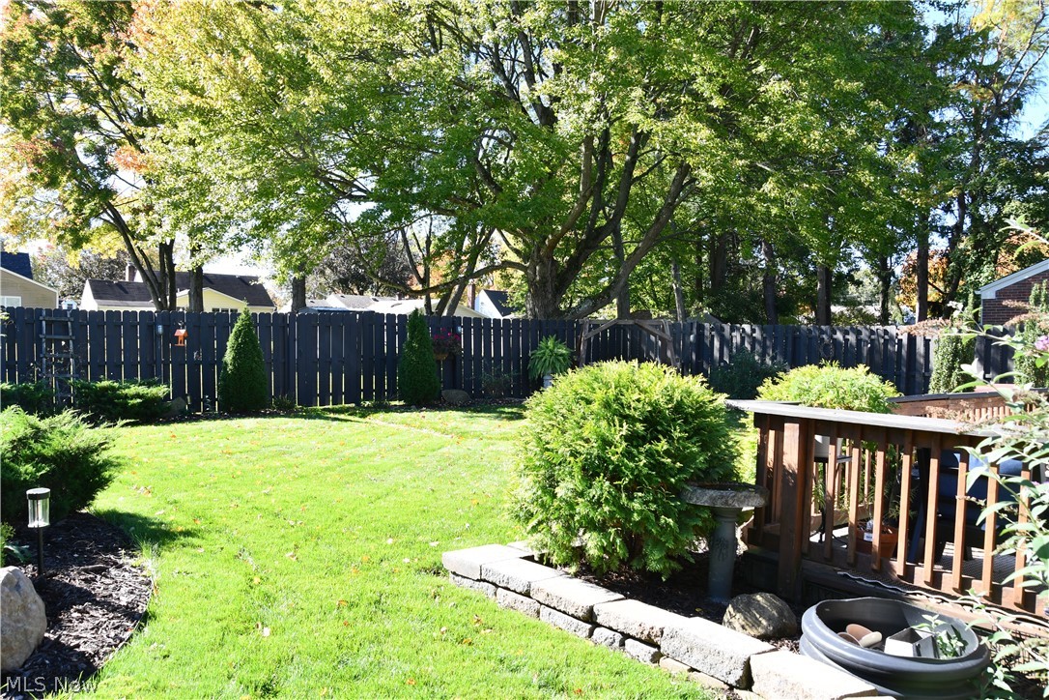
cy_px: 350
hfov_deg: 67.4
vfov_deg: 47.9
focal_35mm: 27
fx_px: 787
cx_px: 524
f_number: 9
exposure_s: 1/60
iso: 160
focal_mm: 18
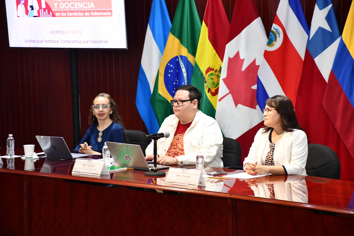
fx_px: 1032
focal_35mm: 105
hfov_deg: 19.5
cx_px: 177
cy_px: 118
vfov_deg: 13.0
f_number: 5
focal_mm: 70
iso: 2000
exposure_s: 1/60
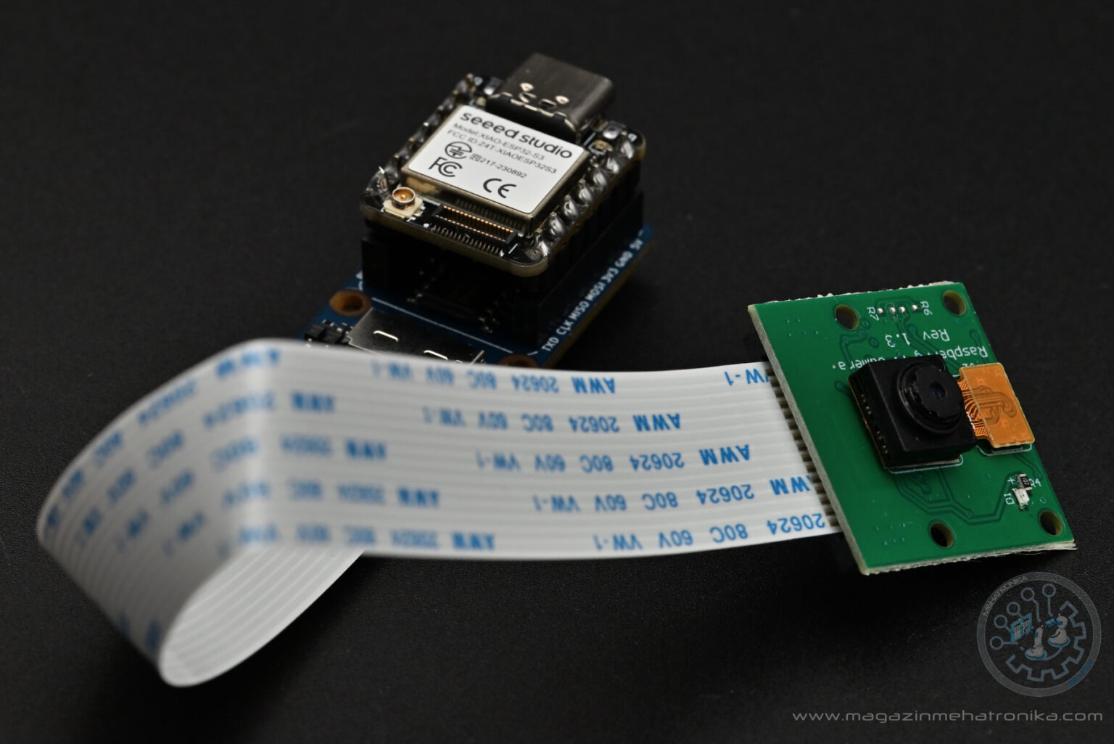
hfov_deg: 19.5
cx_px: 557
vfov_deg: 13.0
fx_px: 3250
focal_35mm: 105
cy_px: 372
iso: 400
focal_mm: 105
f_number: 14
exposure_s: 1/60
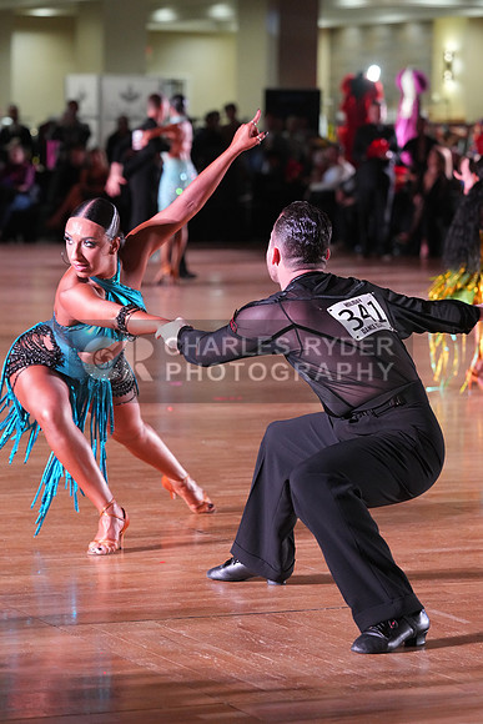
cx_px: 242
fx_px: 2715
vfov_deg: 15.2
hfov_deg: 10.2
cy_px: 362
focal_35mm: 135
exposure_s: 1/200
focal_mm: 135
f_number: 4.5
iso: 4000
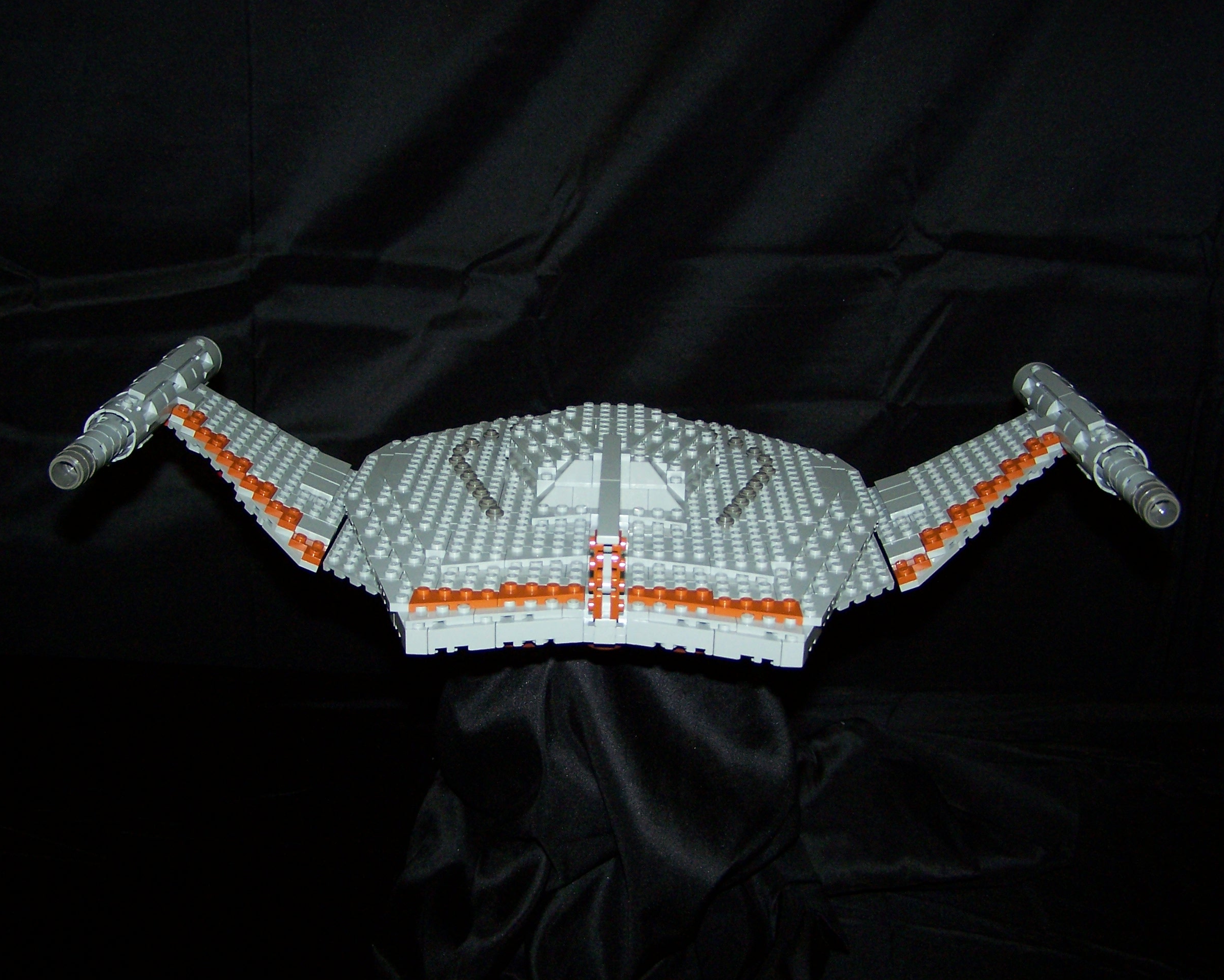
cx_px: 584
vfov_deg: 37.3
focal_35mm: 40
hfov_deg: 45.8
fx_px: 1449
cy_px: 487
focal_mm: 6.3
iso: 140
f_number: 2.8
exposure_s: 1/60
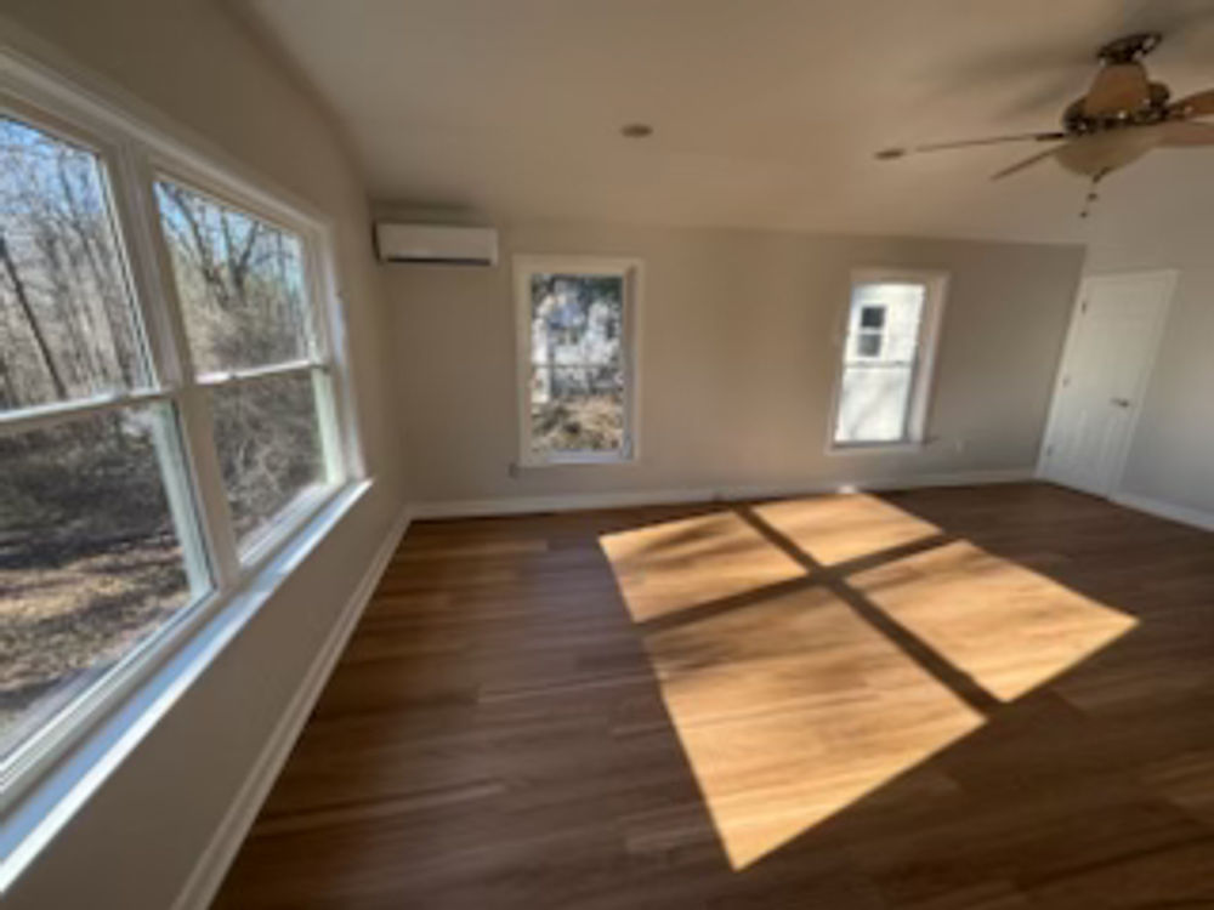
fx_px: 491
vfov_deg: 85.7
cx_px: 607
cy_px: 455
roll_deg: -0.3
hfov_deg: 102.1
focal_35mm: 14
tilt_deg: -14.4
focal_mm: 2.22
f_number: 2.2
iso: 50
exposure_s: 1/99
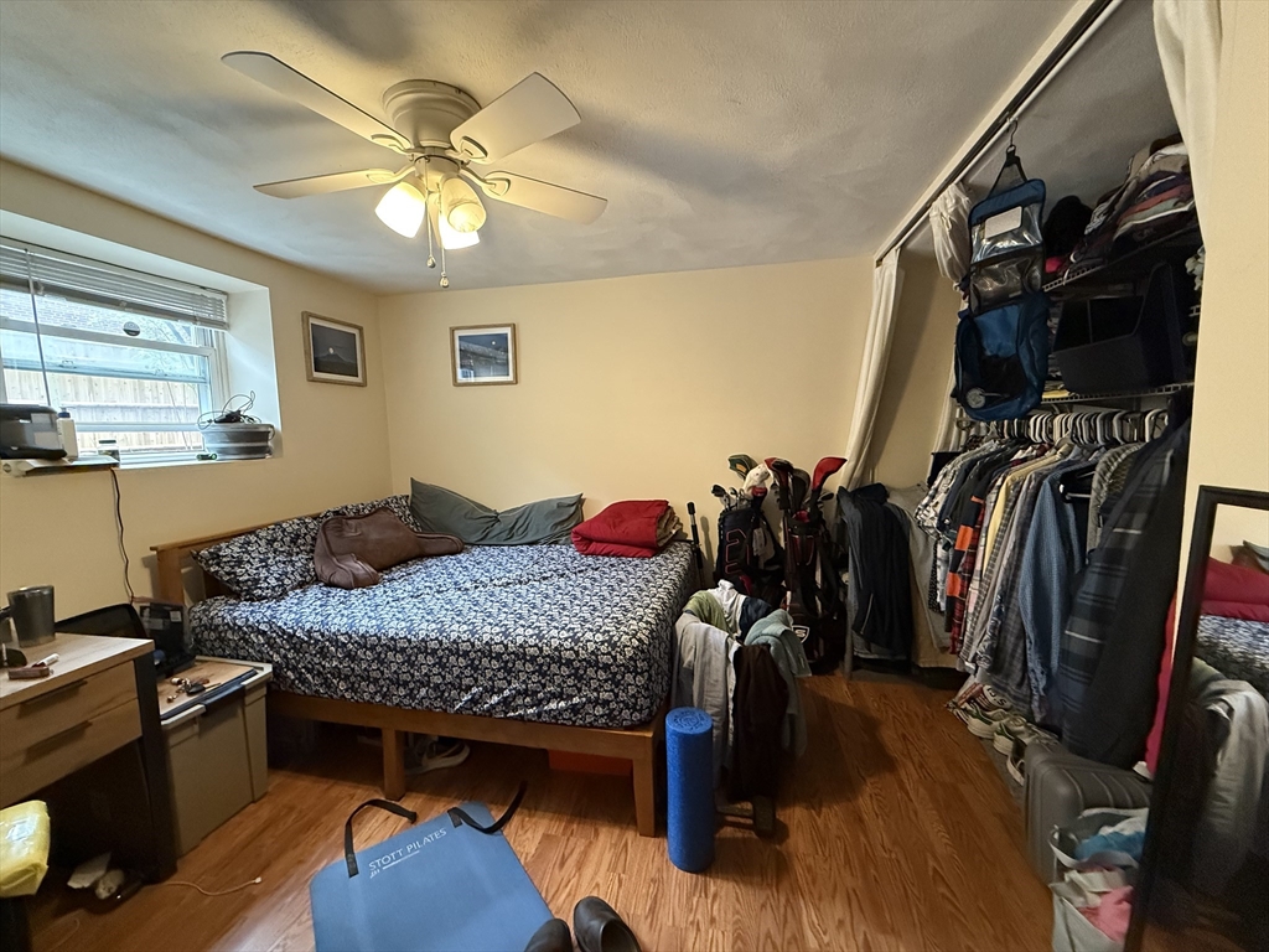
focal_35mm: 14
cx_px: 634
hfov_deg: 102.1
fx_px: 513
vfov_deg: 85.7
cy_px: 476
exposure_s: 1/60
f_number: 2.2
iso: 640
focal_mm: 2.22
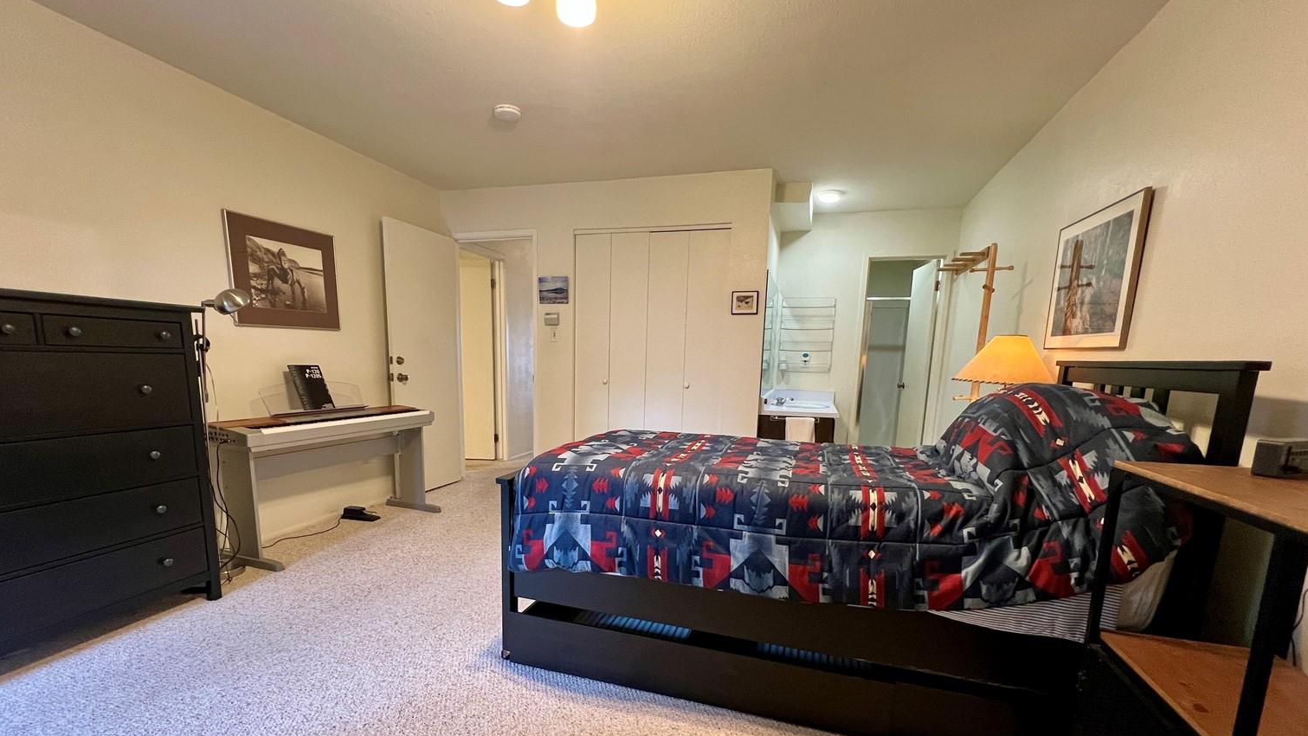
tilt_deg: -10.7
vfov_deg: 69.4
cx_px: 640
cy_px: 461
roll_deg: -1.7
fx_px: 520
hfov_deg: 103.0
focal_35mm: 15
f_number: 1.8
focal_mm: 1.57
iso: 250
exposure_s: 1/60
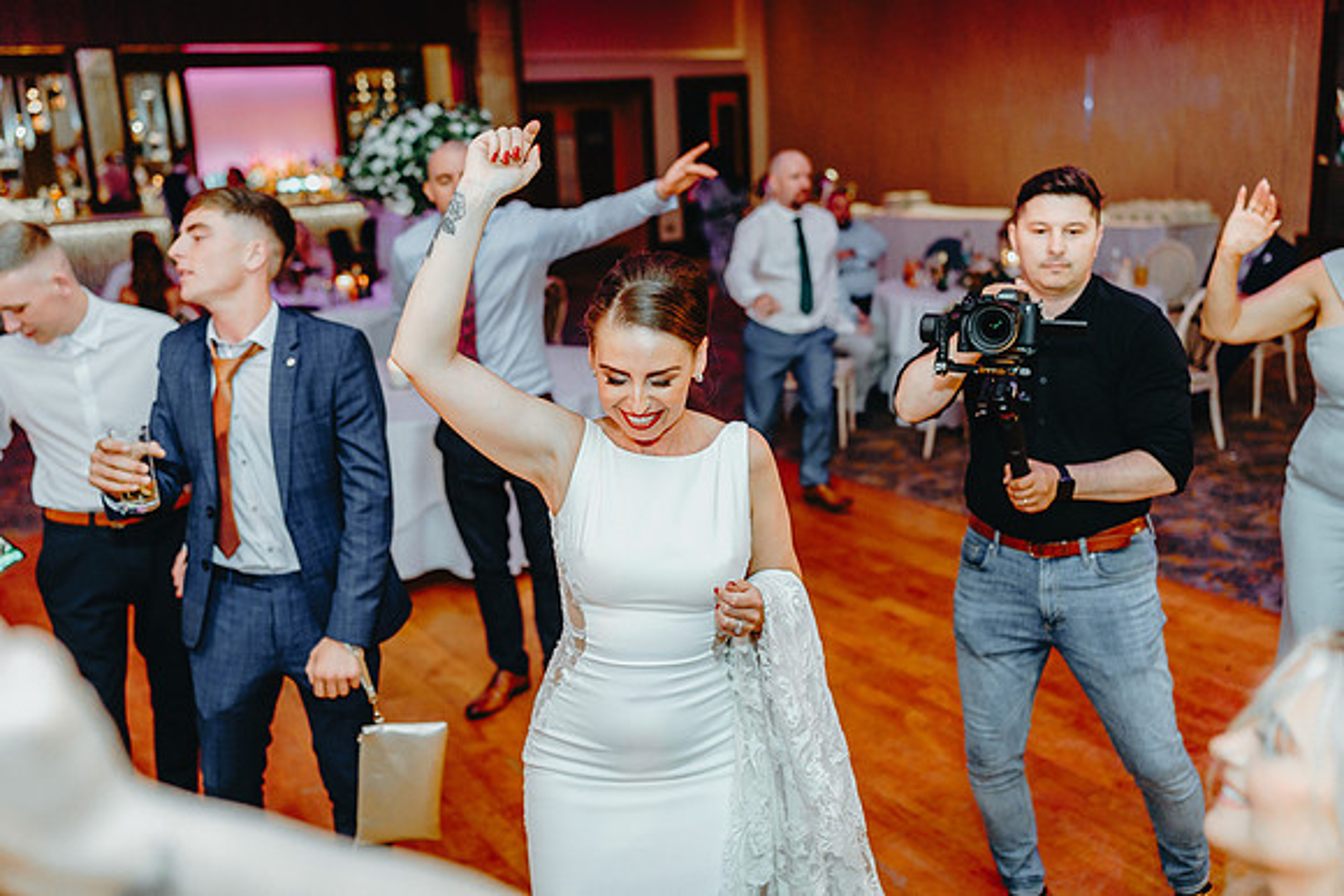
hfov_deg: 54.4
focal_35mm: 35
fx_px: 1307
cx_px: 672
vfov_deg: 37.9
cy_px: 448
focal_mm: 35
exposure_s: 1/250
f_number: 2
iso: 1250
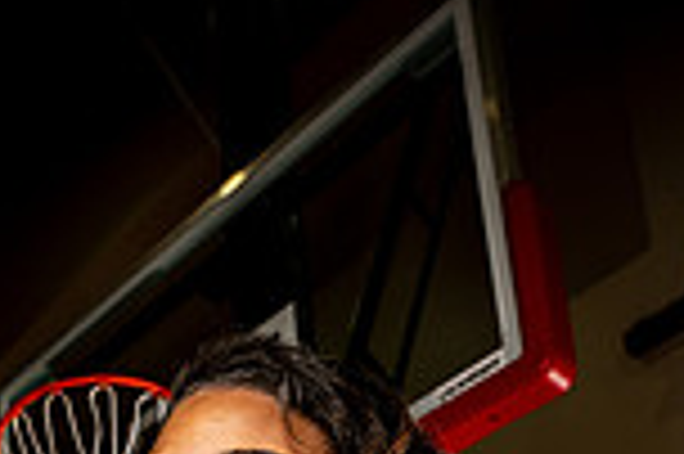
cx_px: 112
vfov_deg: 14.8
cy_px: 975
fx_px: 1348
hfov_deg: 27.8
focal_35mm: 71
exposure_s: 1/250
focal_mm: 24
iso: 100
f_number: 7.1
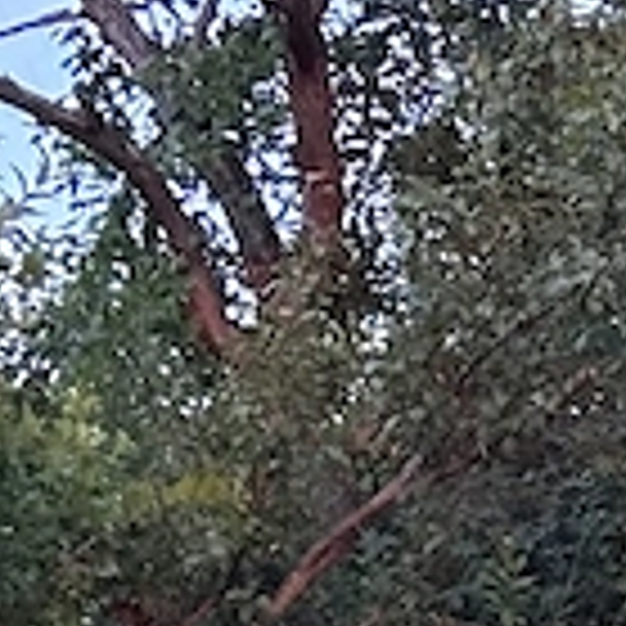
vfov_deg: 5.2
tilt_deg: +1.3
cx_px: 1387
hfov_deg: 5.2
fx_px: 6772
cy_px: 1405
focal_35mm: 331
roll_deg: -3.2
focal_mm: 5.96
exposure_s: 1/40
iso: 250
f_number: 1.6
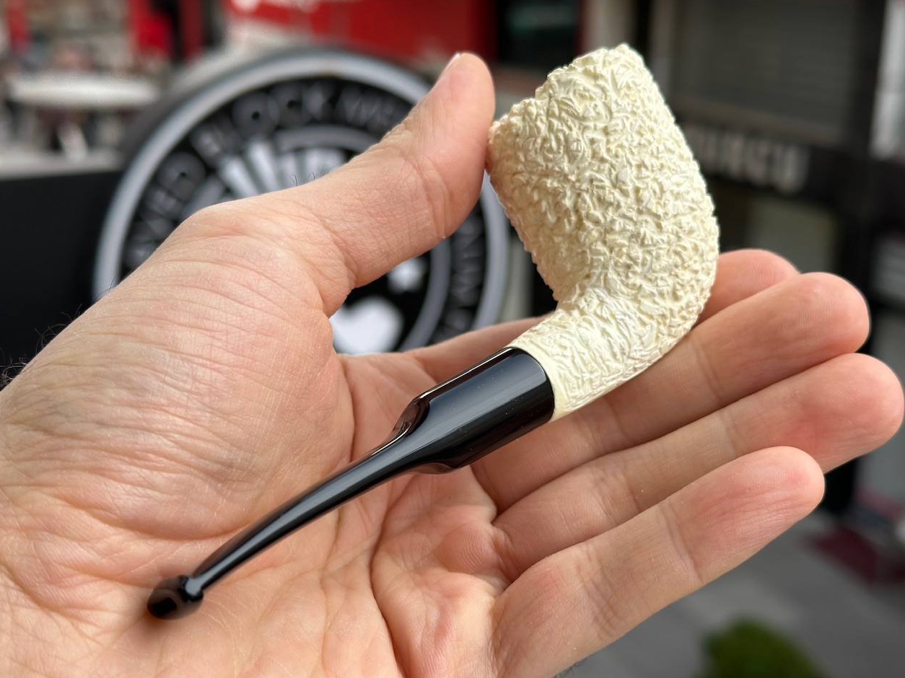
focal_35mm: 49
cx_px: 446
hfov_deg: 38.9
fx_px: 1281
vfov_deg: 29.7
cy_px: 339
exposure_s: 1/508
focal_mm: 6.86
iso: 64
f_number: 1.78
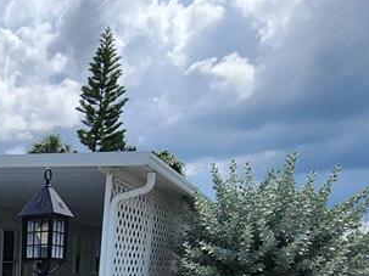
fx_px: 469
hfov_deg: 34.3
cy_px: 357
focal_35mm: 44
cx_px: -76
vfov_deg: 27.5
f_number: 2.2
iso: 50
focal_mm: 2.2
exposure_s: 1/3559
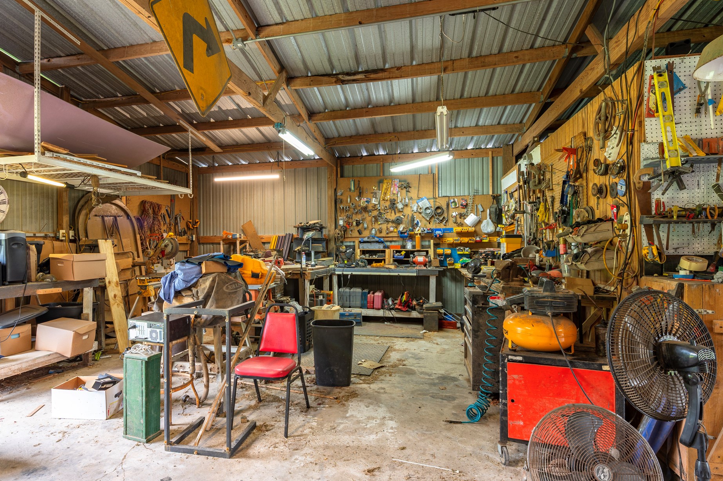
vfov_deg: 61.8
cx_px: 319
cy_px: 245
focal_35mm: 20
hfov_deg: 83.7
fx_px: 401
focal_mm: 17
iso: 125
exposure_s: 1/1.67
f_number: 9
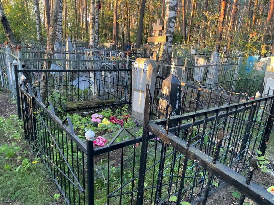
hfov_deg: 67.3
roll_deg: -0.4
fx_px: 206
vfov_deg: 53.1
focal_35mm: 26
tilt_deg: -15.2
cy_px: 102
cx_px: 137
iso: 200
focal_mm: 4.2
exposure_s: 1/60
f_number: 1.6
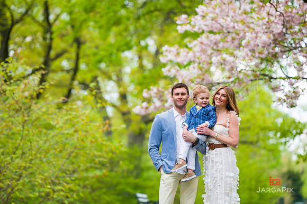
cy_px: 102
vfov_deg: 7.8
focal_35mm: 175
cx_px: 154
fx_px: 1491
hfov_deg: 11.8
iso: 200
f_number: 4
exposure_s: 1/400
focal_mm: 175
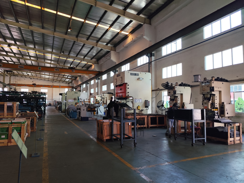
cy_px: 92
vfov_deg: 58.9
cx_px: 122
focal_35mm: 23
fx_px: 162
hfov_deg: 73.9
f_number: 1.65
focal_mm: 6.14
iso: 80
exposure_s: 1/100
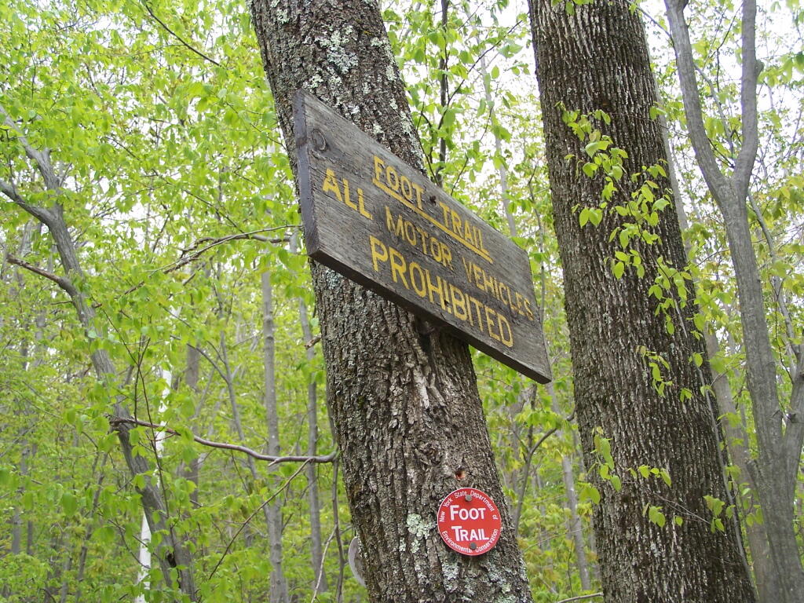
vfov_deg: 28.6
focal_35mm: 51
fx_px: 1185
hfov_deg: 37.5
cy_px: 302
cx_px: 402
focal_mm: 8.5
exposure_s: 1/80
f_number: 3
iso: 80
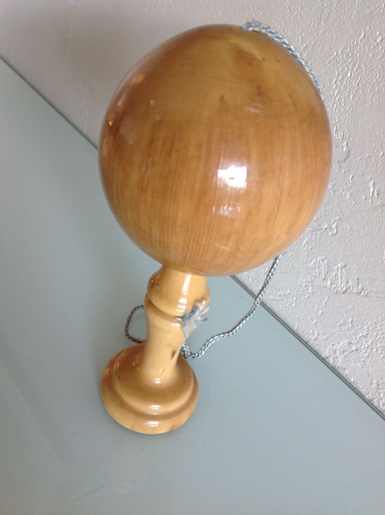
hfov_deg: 40.6
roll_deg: -15.4
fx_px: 520
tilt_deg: -36.0
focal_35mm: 35
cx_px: 192
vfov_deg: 52.7
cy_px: 258
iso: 64
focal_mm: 4.28
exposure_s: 1/15
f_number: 2.4
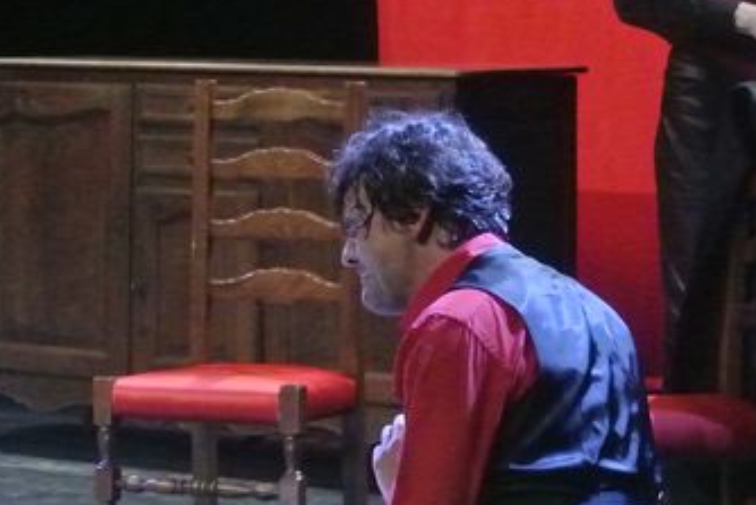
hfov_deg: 10.6
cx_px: 201
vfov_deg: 7.1
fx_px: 4076
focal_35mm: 194
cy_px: 302
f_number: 3.8
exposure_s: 1/125
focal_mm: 30
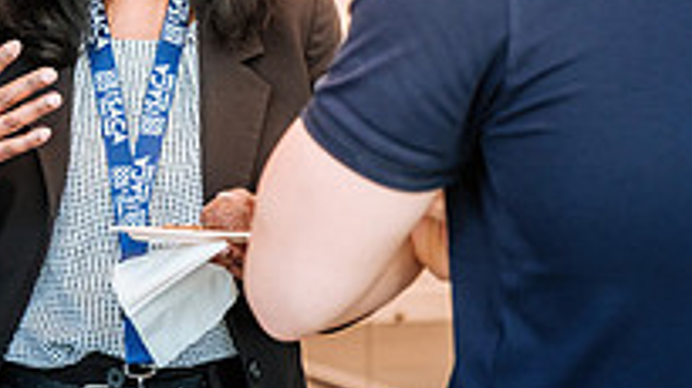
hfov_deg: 12.8
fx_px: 3044
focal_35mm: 166
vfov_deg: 7.3
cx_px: -37
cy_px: 143
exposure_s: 1/60
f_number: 2.8
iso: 800
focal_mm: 37.6
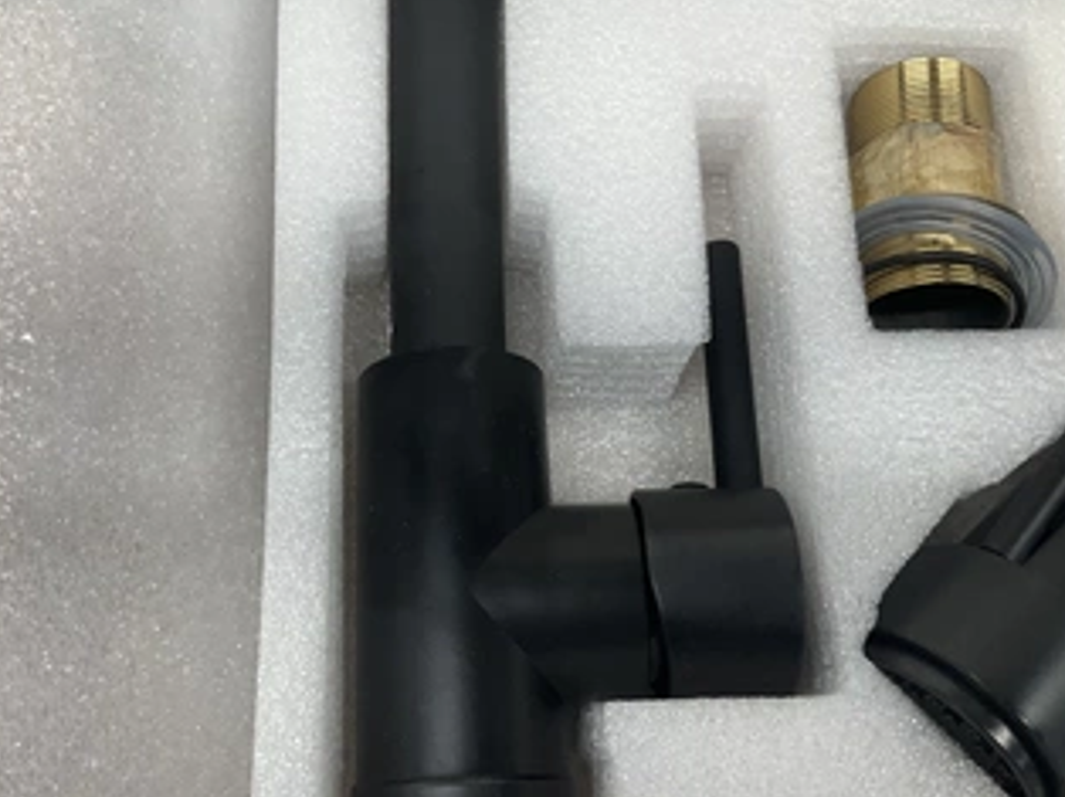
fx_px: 1137
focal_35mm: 37
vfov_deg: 38.6
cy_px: 441
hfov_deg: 50.1
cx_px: 492
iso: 40
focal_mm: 3
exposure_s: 1/120
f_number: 1.8
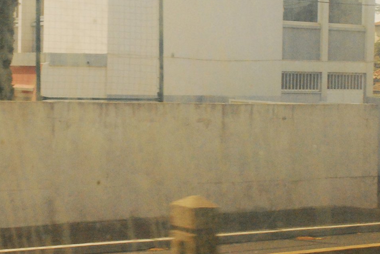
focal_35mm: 91
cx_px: 121
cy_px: 72
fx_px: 962
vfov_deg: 15.0
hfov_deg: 22.2
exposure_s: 1/800
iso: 1600
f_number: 10
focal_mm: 24
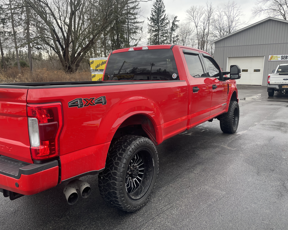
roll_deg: +0.2
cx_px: 137
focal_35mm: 28
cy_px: 115
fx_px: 239
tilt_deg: -11.3
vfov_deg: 51.5
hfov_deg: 62.2
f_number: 1.6
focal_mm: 4.2
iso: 32
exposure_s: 1/188
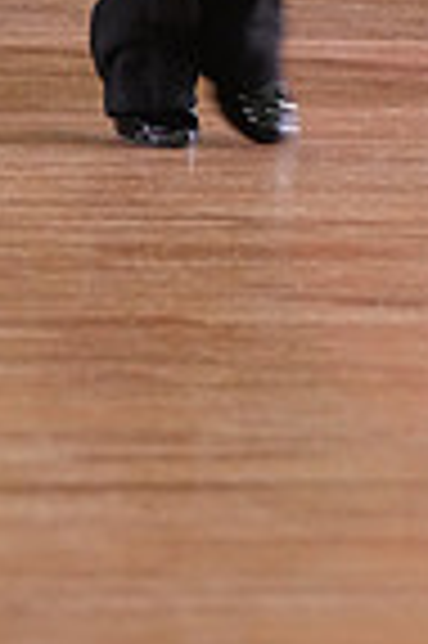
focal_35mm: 814
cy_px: -491
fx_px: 14550
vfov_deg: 2.5
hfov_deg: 1.7
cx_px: 714
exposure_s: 1/200
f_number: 6.3
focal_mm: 200
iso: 4000
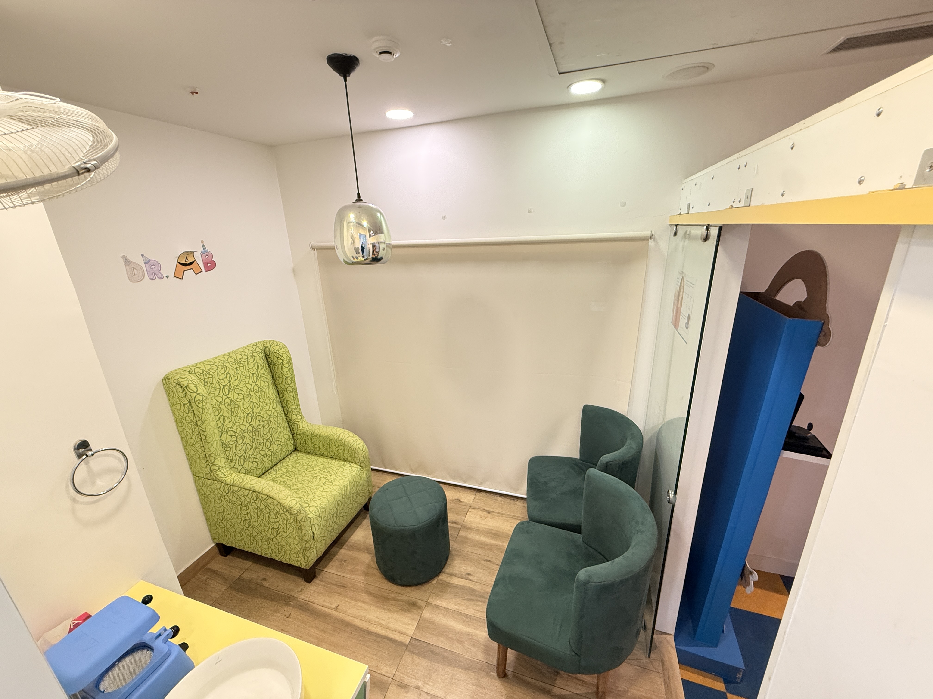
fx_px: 377
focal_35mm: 14
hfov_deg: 102.1
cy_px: 350
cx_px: 466
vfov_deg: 85.7
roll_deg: +2.2
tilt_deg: -18.0
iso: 320
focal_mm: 2.22
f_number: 2.2
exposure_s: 1/50
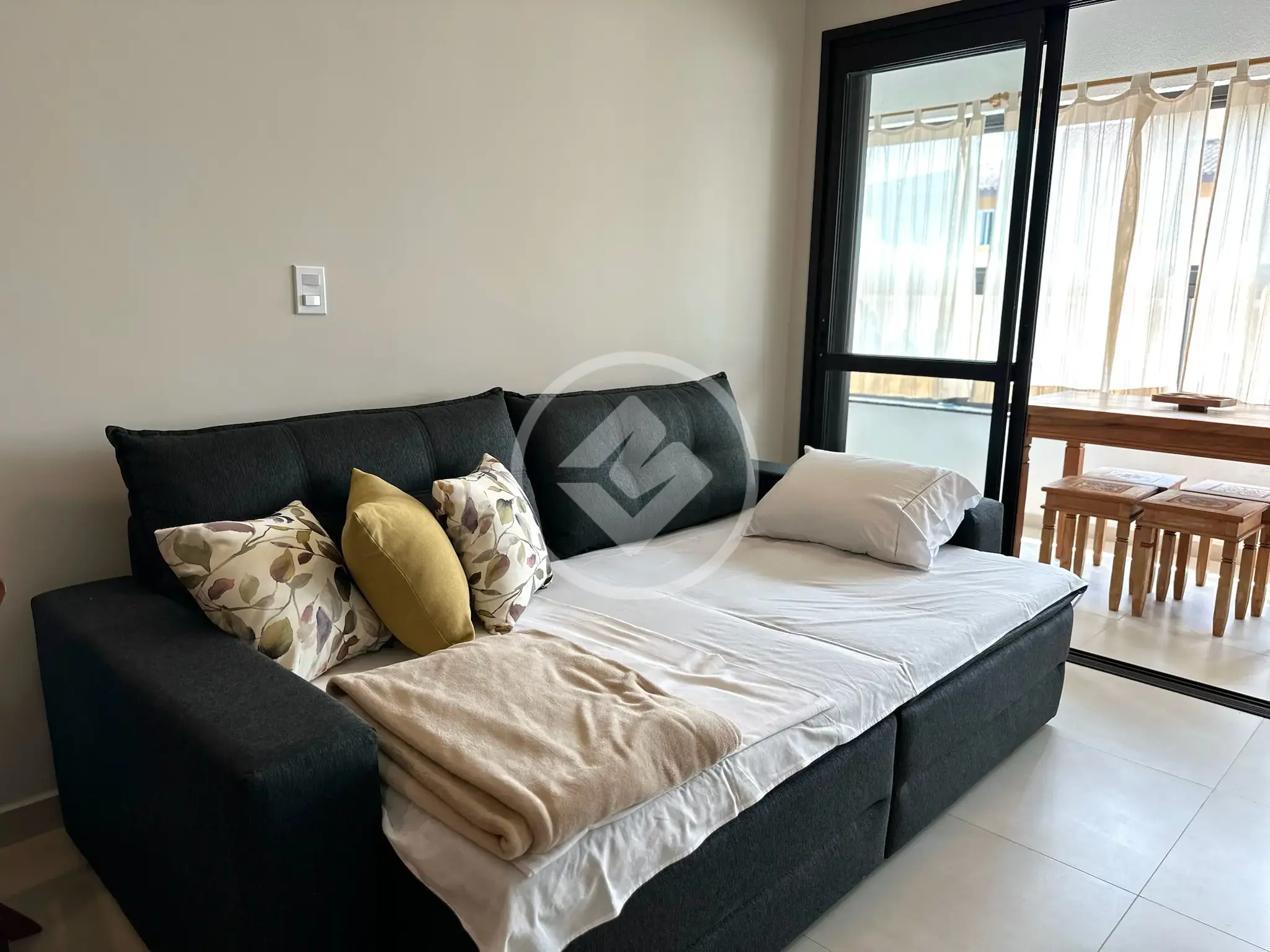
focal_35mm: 24
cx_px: 635
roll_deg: -0.8
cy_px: 476
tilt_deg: -11.9
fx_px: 881
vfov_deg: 56.8
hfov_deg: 71.6
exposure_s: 1/120
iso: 64
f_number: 1.78
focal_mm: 6.86
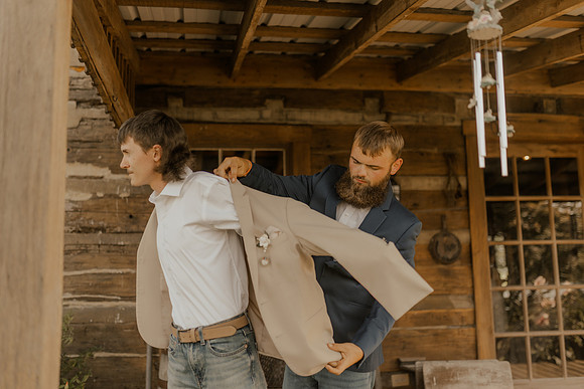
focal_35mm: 37
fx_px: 607
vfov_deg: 35.6
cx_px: 292
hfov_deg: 51.4
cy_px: 185
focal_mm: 35
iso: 125
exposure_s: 1/800
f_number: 1.4
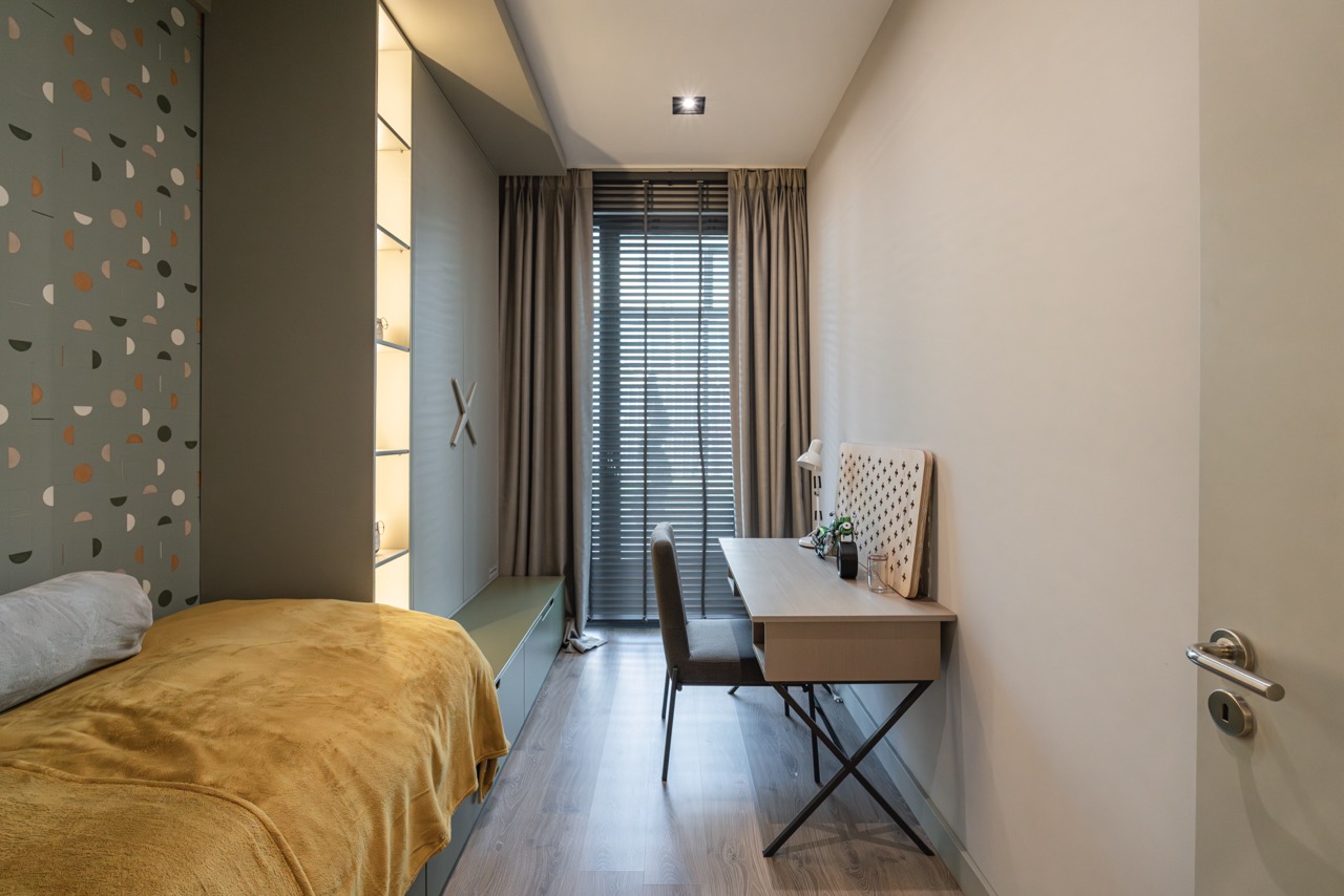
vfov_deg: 73.8
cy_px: 448
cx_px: 672
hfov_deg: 96.7
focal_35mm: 16
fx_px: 597
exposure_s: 1/80
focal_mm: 16
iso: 2000
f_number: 5.6
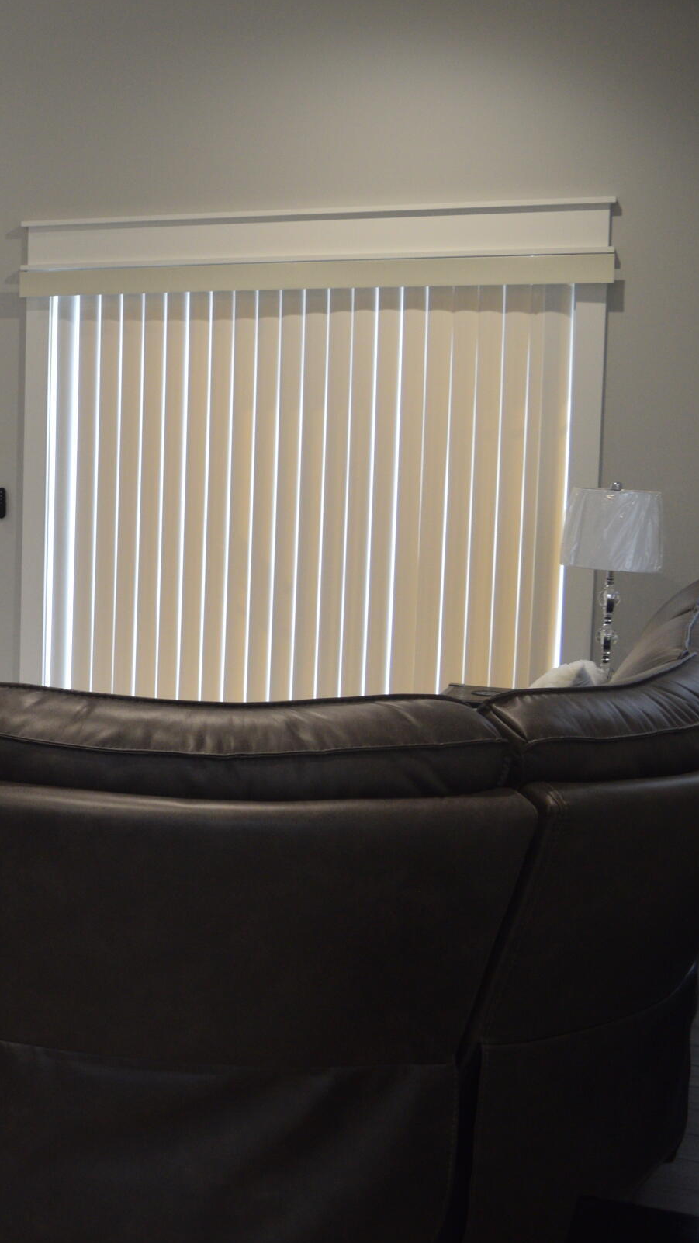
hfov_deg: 19.7
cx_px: -339
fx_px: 1746
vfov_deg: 39.2
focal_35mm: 53
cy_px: 600
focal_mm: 18
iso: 400
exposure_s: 1/80
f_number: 4.5
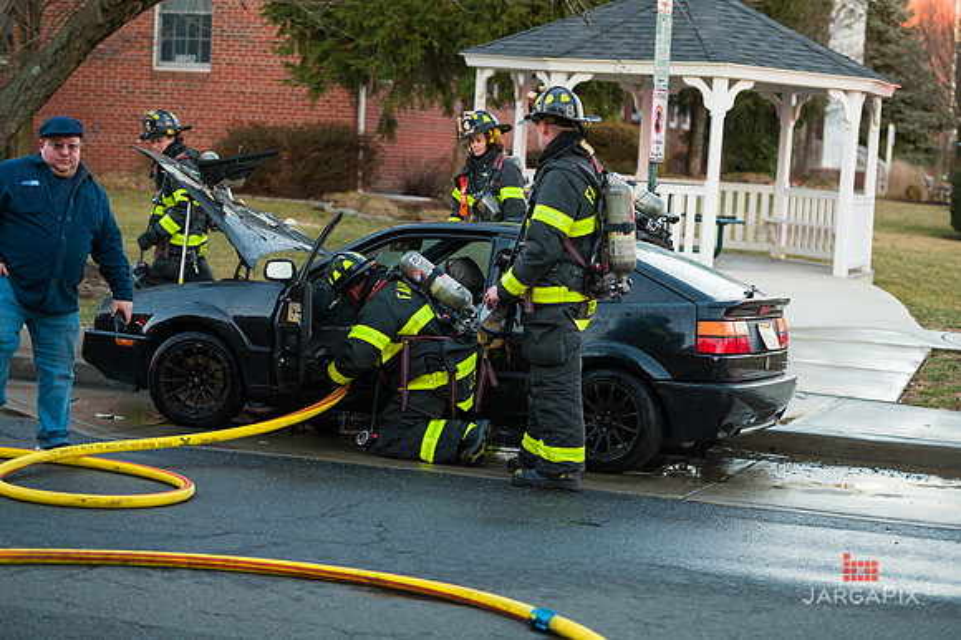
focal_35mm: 90
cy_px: 320
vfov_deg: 15.2
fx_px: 2401
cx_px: 480
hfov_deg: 22.6
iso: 640
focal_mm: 90
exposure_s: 1/250
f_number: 3.2
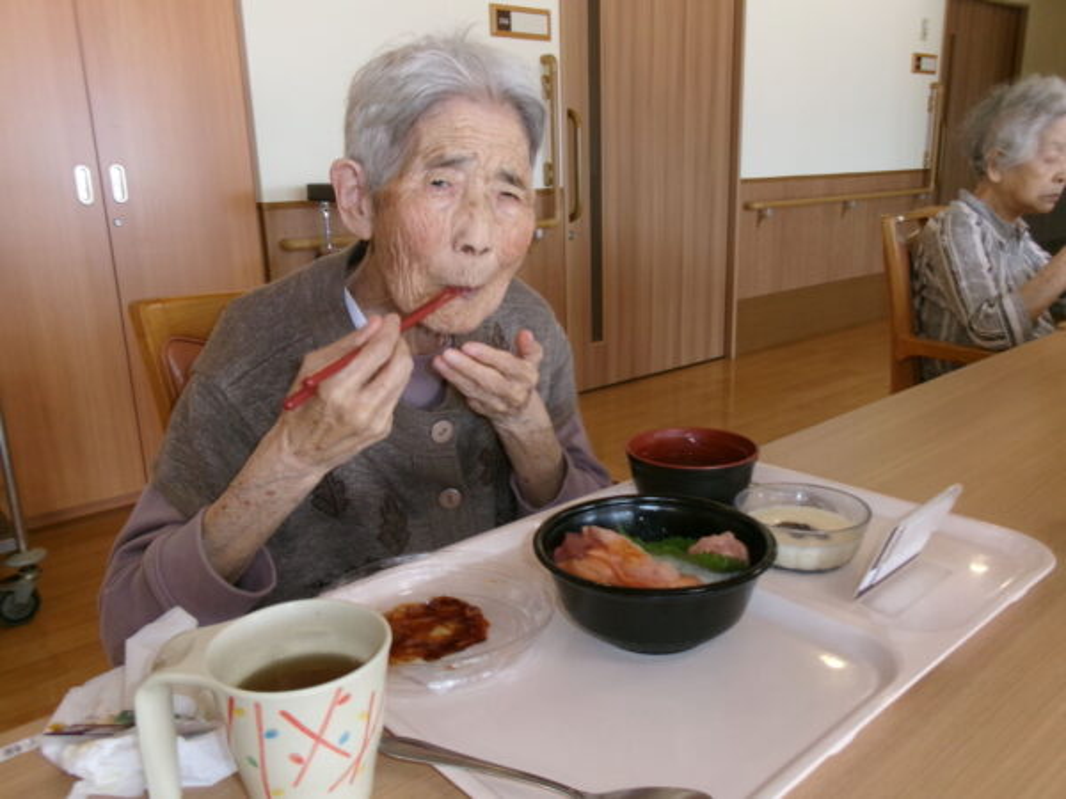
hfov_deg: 63.4
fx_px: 862
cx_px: 533
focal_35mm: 28
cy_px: 400
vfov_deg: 49.7
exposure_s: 1/34
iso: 200
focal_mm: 5.1
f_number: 3.9
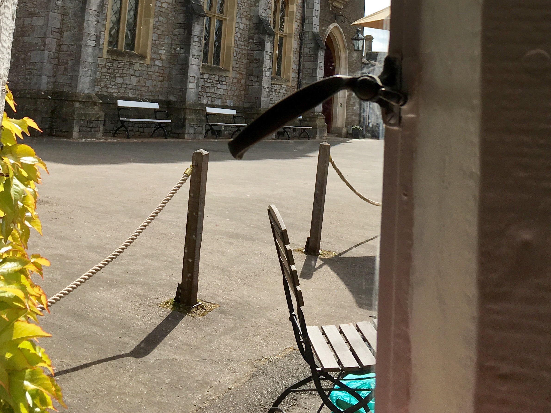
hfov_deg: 38.9
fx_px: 780
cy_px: -19
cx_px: 276
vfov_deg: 27.6
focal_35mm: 49
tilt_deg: +9.5
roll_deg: -2.9
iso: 25
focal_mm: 4.15
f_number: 2.2
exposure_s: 1/1709
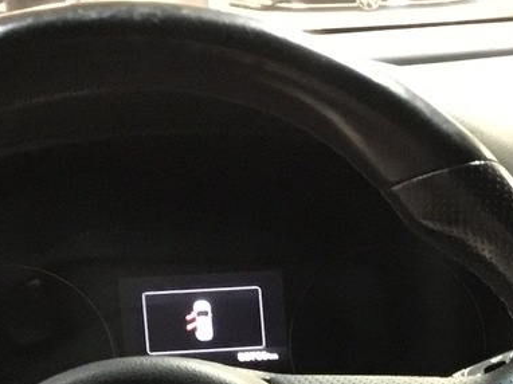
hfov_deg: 16.6
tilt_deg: -23.6
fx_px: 1733
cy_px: 635
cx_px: 486
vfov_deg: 11.9
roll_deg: +3.3
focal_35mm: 117
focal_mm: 3.3
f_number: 2.4
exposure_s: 1/17
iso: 400
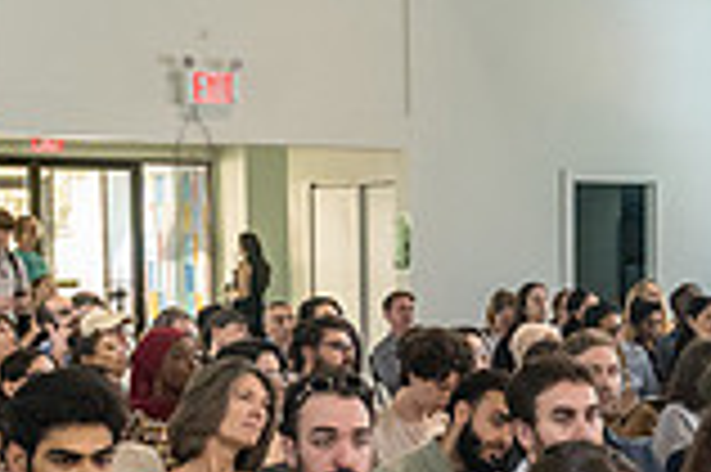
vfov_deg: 14.9
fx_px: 1795
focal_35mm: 91
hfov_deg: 21.3
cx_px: 770
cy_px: 398
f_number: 4
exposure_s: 1/250
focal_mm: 24
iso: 4000
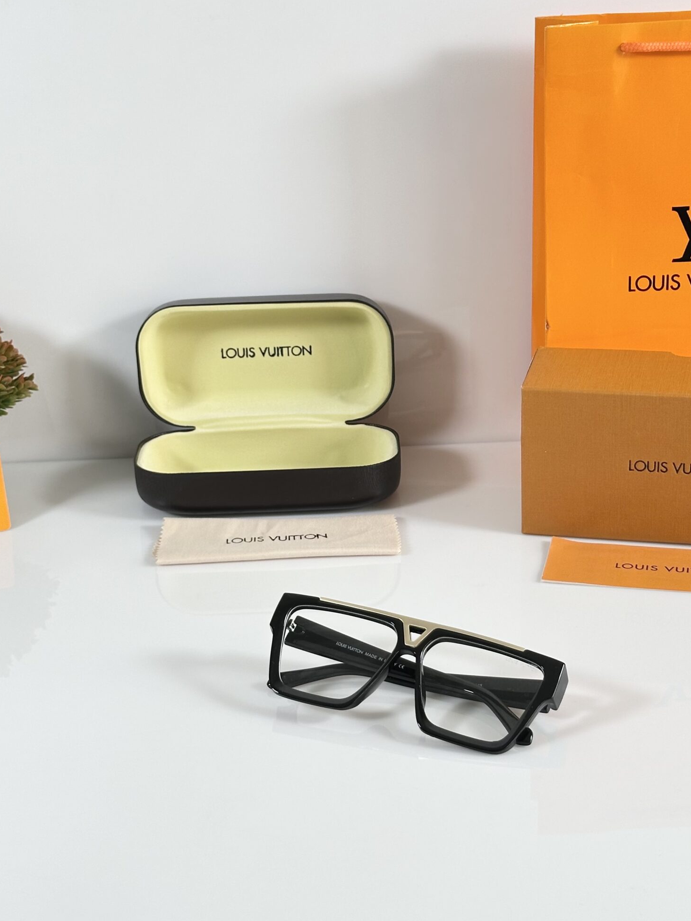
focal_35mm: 63
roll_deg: +1.5
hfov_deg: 23.3
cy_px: 463
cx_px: 394
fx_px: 1676
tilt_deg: -23.4
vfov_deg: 30.7
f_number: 1.78
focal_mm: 6.86
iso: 64
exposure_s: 1/100
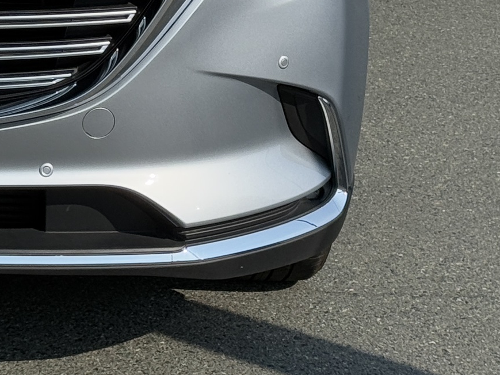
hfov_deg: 12.0
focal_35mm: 159
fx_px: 2297
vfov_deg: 9.2
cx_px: -201
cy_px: -67
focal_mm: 6.76
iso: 64
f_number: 1.78
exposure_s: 1/4587
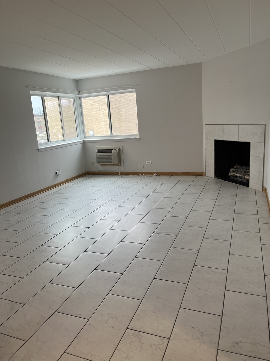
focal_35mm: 26
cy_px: 180
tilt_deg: -13.1
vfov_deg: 67.3
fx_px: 270
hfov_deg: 53.1
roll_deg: +4.3
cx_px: 135
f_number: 1.6
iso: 50
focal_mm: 5.1
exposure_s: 1/120
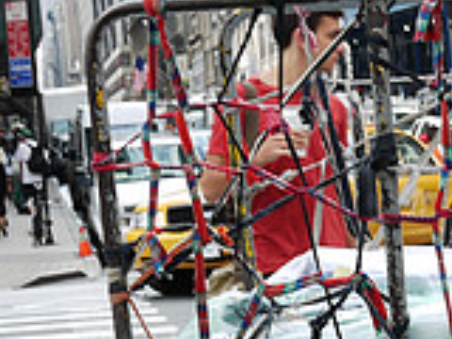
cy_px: 408
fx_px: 1893
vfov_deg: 10.1
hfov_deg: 13.3
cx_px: 531
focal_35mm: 145
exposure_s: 1/125
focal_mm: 20
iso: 100
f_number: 5
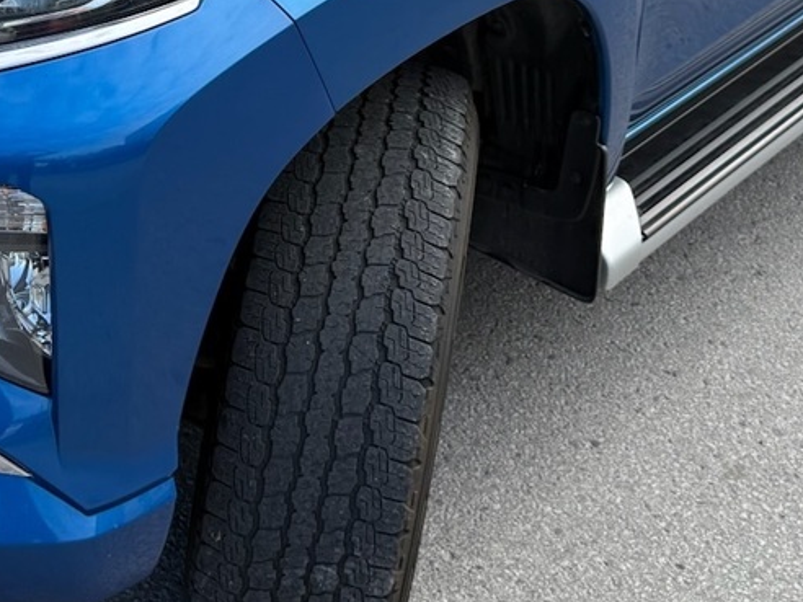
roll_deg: -2.3
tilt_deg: -19.1
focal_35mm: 78
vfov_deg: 17.7
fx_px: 1809
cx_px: 217
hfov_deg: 24.8
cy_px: -188
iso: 100
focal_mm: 6.76
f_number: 1.78
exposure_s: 1/1314
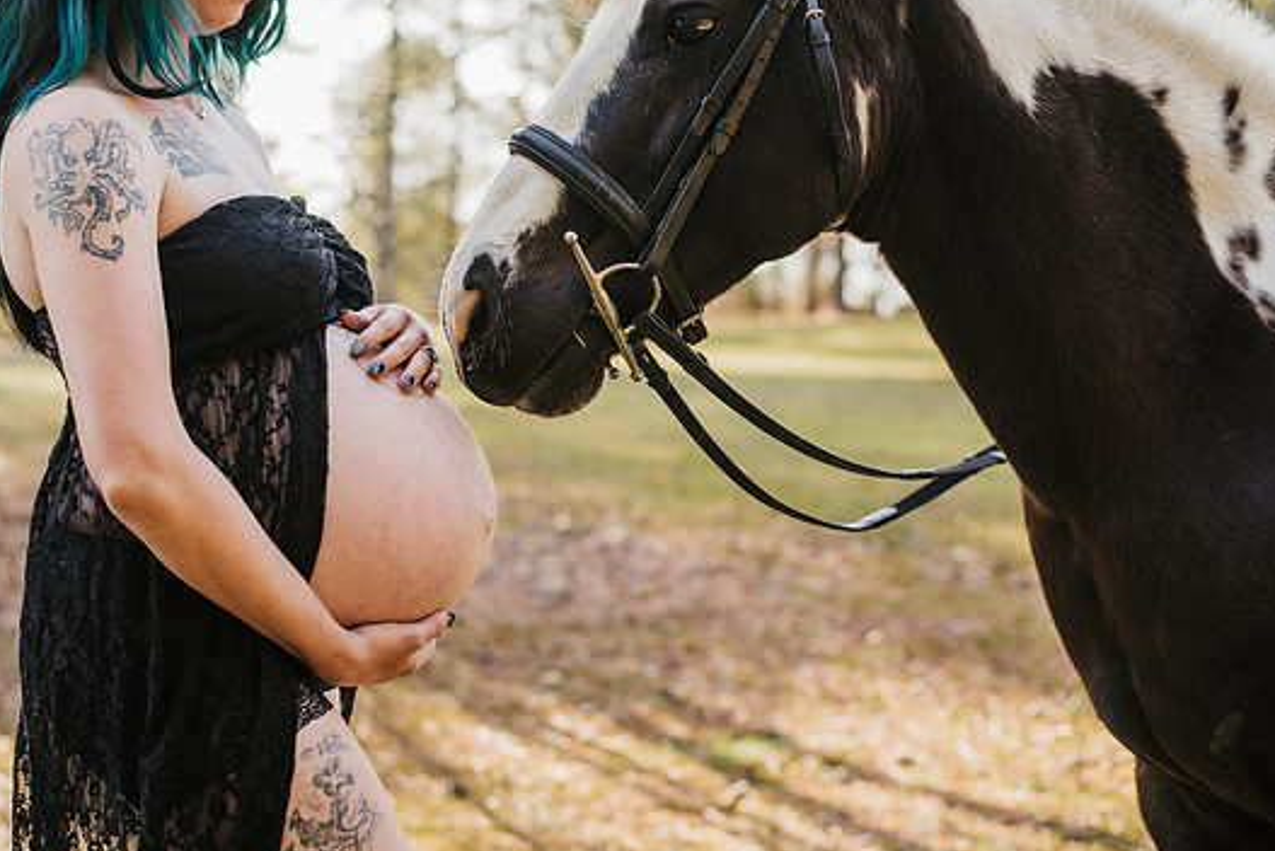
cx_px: 595
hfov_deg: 36.2
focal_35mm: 55
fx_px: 1949
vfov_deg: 24.6
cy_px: 410
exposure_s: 1/200
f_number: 2.8
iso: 100
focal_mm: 50
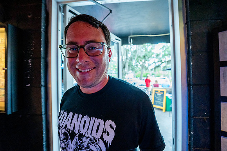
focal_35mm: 14
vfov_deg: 81.2
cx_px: 114
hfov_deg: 104.2
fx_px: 88
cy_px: 76
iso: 3200
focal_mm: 14
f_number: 2.8
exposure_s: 1/125
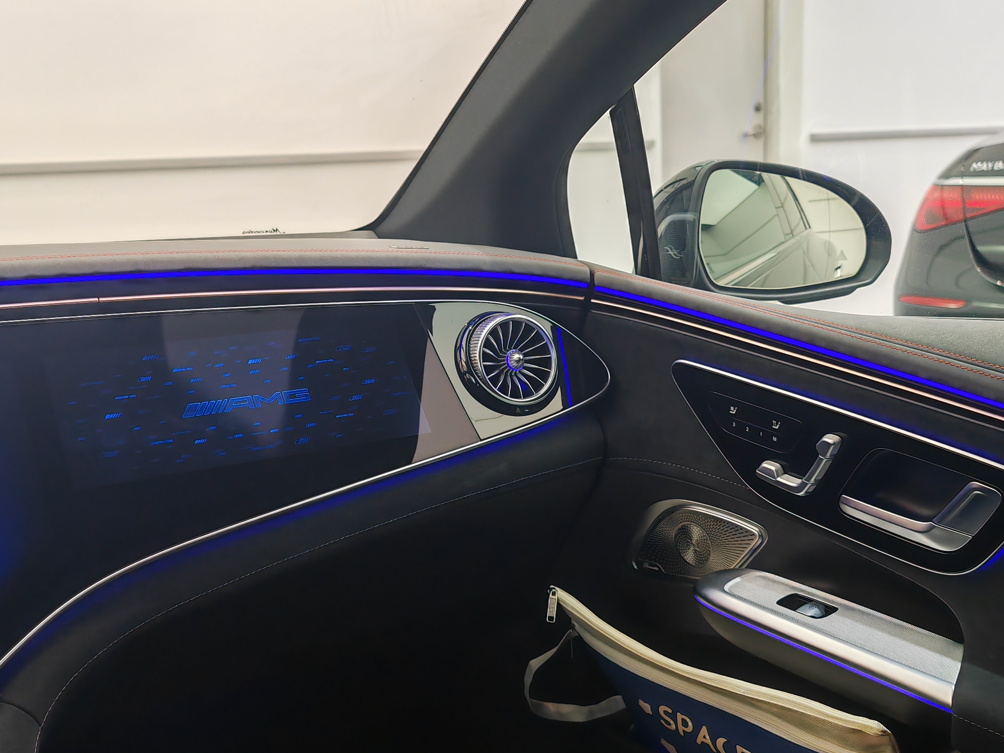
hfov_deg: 42.1
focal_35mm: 45
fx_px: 1305
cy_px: 376
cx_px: 502
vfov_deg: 32.2
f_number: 1.6
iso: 125
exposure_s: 1/120
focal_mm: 7.62
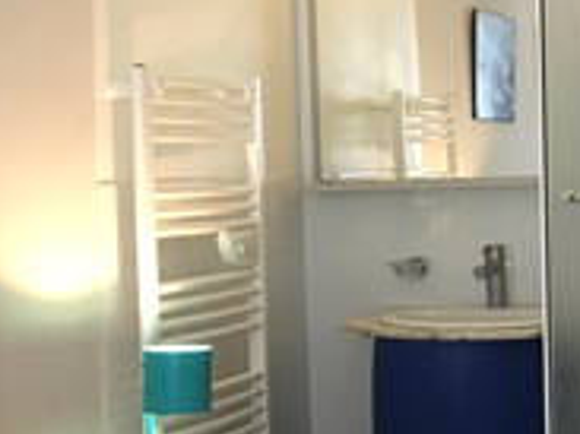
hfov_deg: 31.6
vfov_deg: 25.6
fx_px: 954
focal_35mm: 57
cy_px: 187
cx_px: 561
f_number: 2.2
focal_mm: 4.15
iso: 160
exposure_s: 1/33
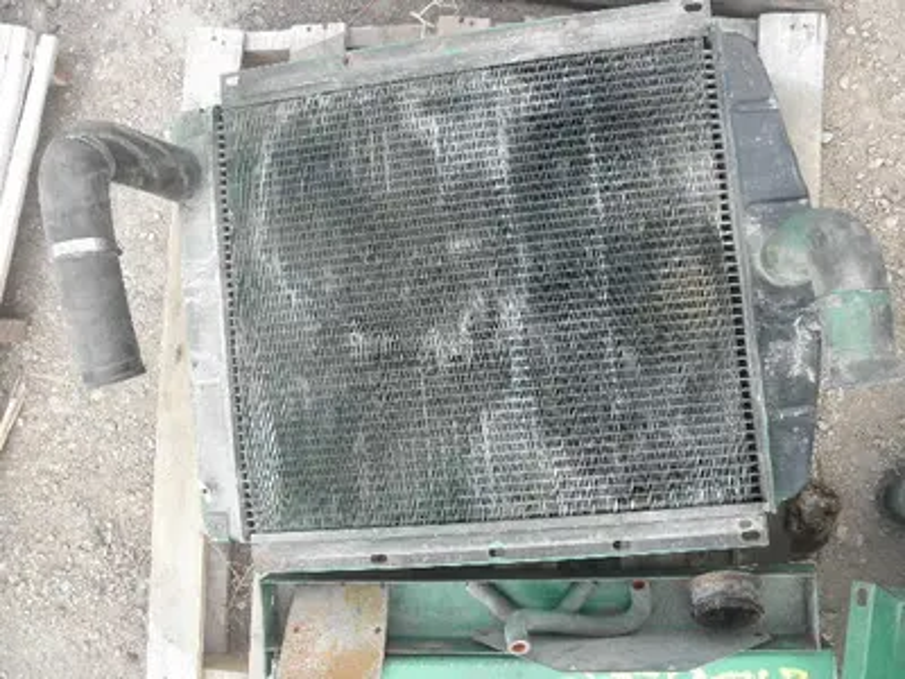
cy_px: 340
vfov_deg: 49.7
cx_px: 452
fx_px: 732
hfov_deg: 63.4
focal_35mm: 28
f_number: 3
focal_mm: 5
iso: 64
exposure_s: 1/125
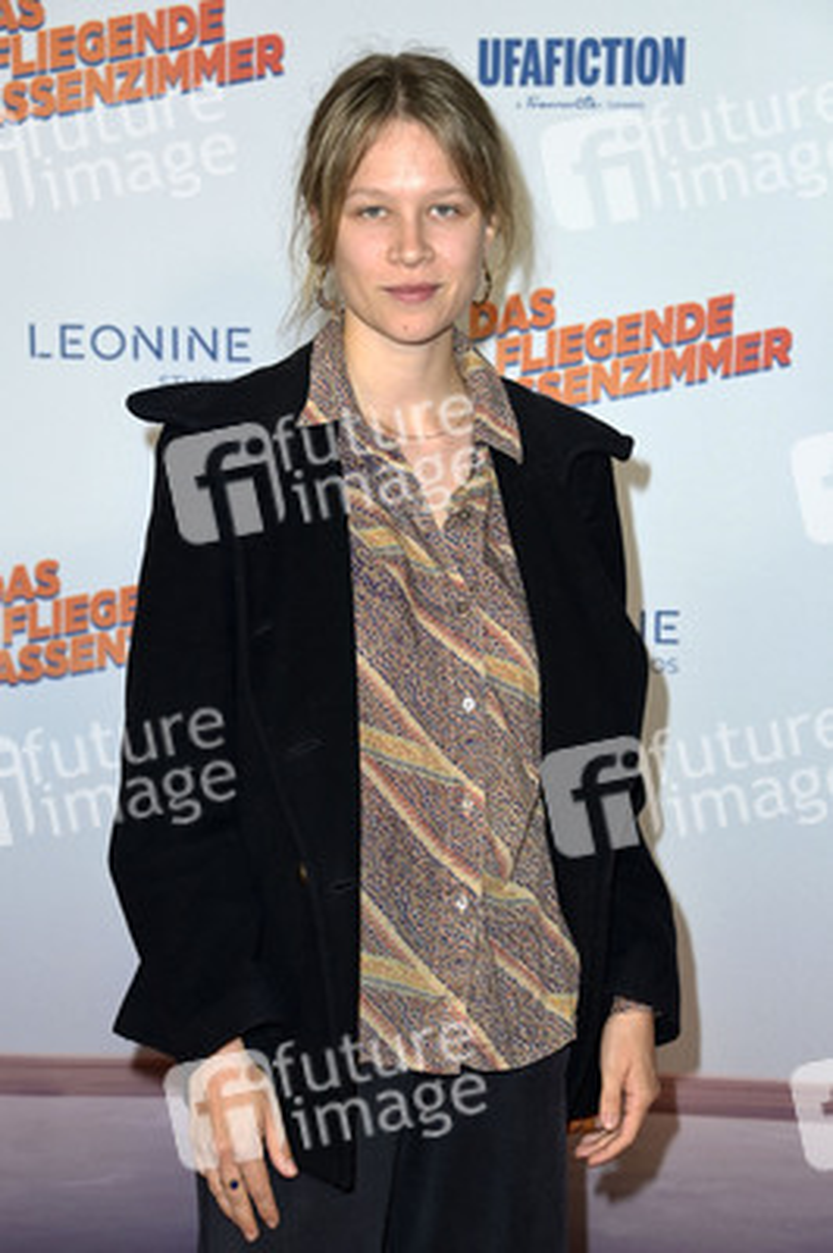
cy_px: 626
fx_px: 3198
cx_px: 416
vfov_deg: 22.2
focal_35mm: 92
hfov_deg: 14.8
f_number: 5.6
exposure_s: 1/250
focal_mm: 92
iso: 640
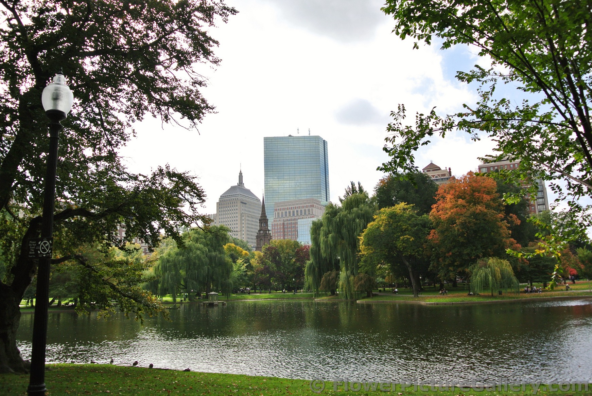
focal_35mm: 27
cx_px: 296
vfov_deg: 48.0
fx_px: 445
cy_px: 198
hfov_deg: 67.3
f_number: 4.5
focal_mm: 10
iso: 100
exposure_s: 1/640
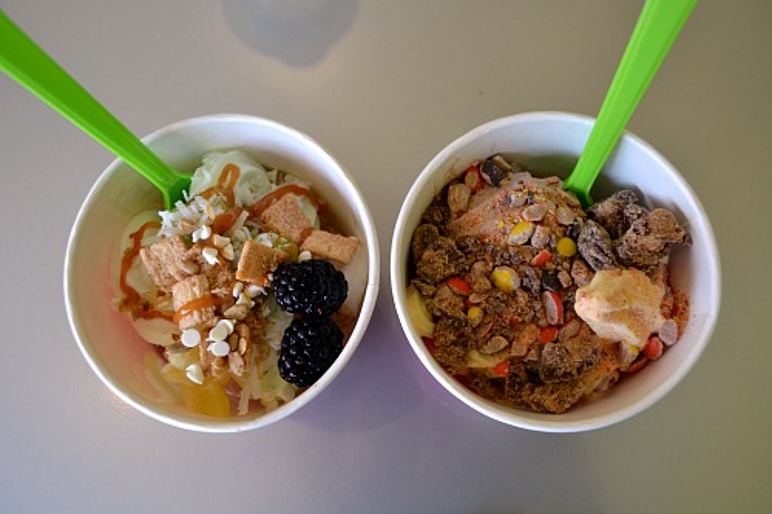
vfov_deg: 39.9
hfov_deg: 57.2
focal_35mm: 33
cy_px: 257
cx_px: 386
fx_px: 707
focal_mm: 22
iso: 400
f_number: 4
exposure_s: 1/60
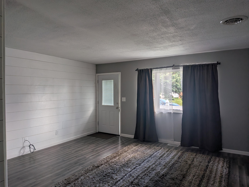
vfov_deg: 56.8
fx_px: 173
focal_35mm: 24
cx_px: 124
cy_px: 94
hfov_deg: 71.6
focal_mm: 4.53
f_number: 1.7
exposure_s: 1/209
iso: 31
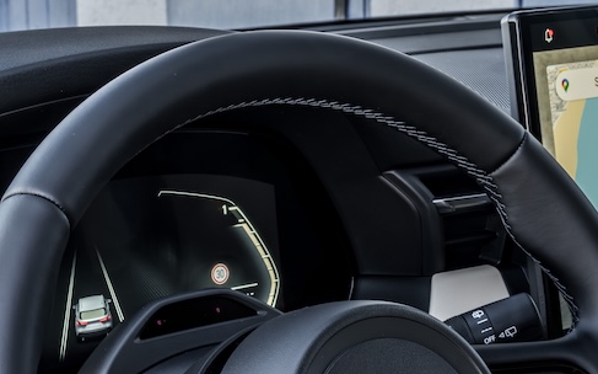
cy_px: 458
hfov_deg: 18.4
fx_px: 1841
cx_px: 414
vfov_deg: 11.3
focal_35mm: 113
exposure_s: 1/3
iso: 400
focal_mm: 45
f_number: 18
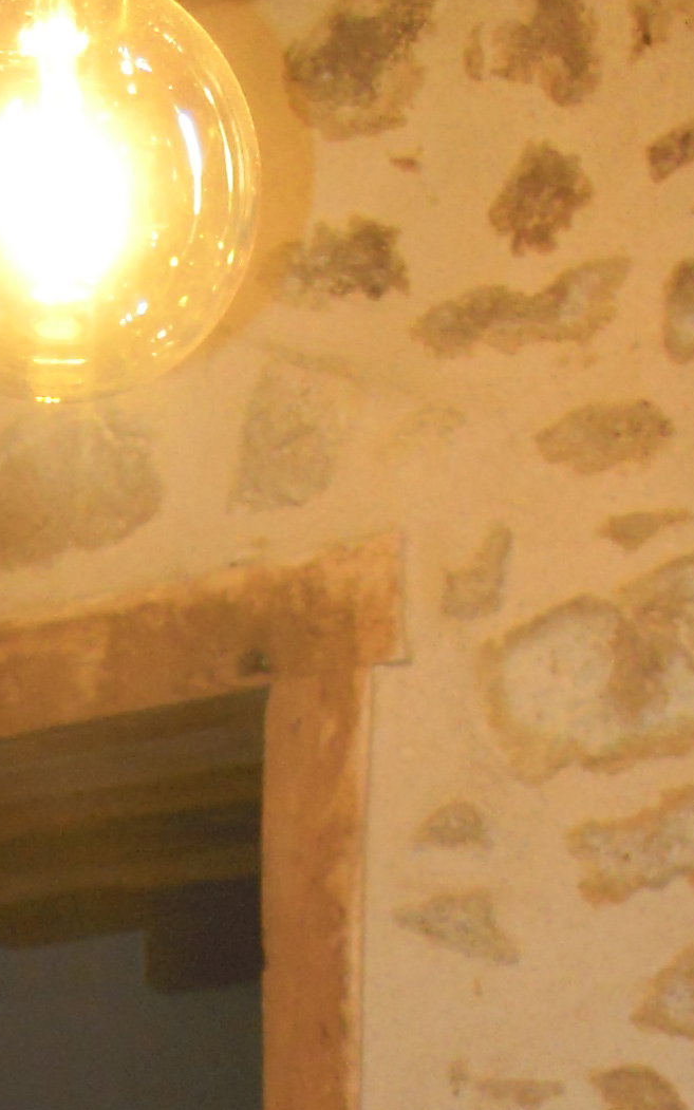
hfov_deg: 11.6
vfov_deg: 16.3
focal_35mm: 113
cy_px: 1814
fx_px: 3419
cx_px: 317
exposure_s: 1/25
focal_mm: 5
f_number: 2.7
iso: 200
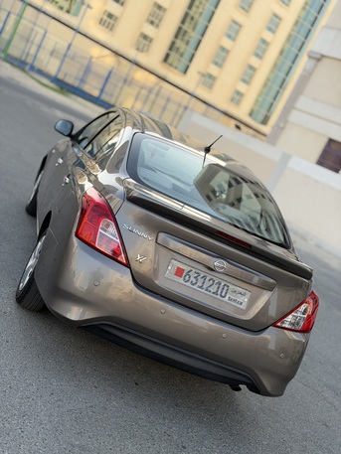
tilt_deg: -8.2
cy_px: 227
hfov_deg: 30.3
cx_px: 170
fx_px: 630
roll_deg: -26.3
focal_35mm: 48
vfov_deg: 39.6
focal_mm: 6.76
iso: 64
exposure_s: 1/1100
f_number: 1.78
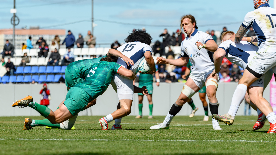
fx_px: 2459
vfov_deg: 3.6
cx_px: 103
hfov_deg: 6.4
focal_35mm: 336
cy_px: 79
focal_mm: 200
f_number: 5.6
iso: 100
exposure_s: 1/1000
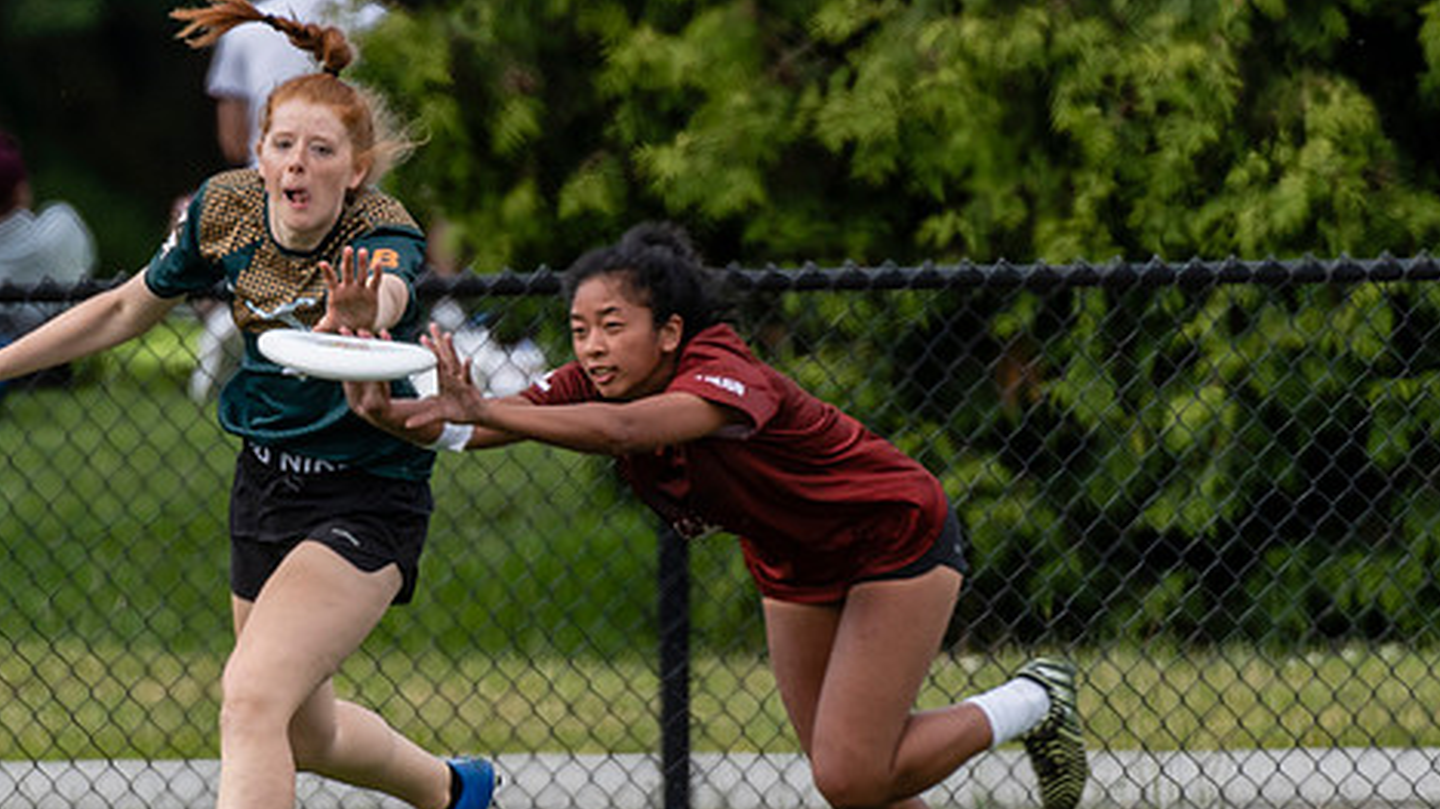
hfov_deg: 1.5
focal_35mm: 1490
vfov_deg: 0.8
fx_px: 56880
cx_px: 355
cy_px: 499
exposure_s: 1/1250
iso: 360
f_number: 4
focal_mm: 400
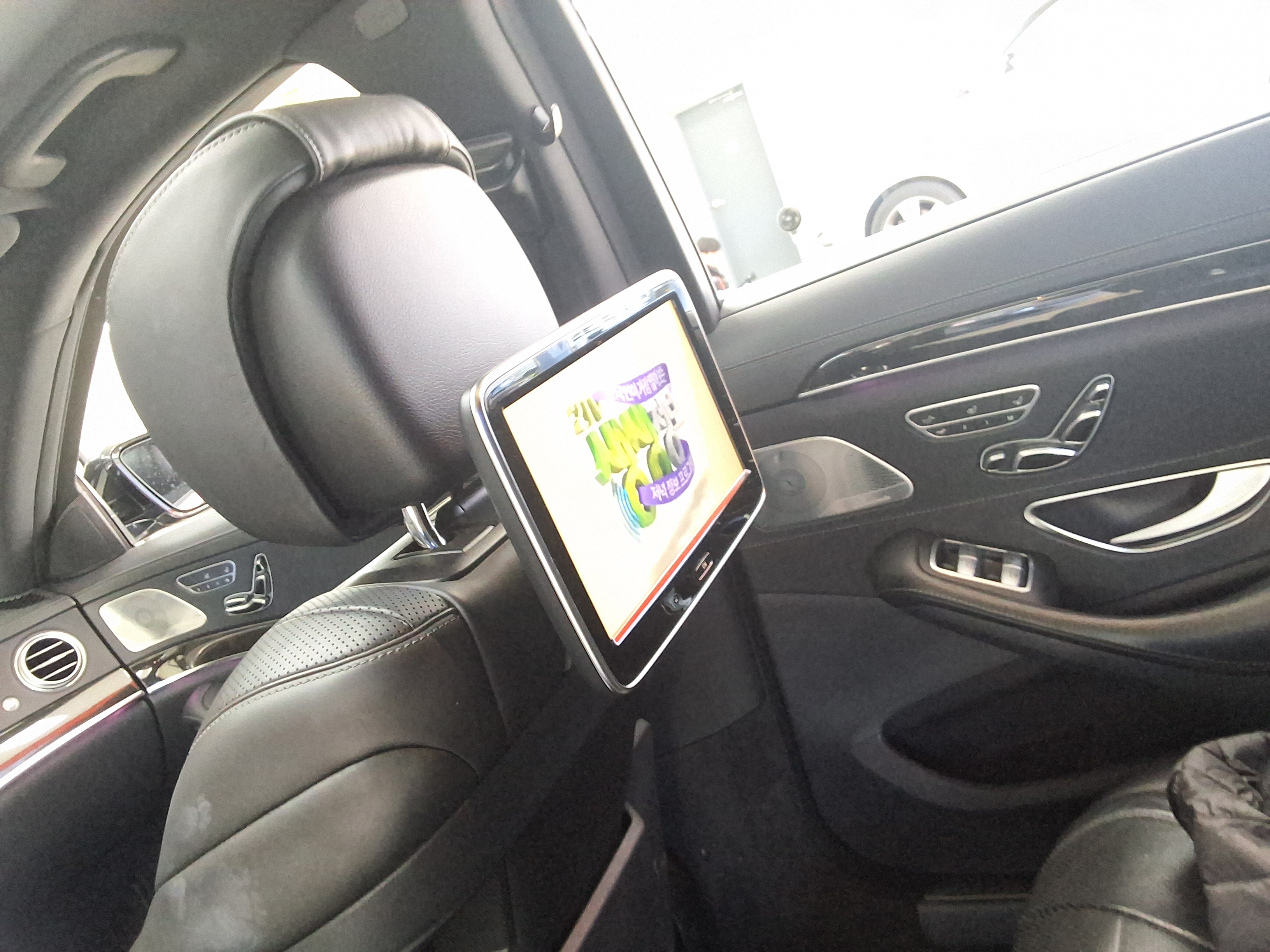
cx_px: 635
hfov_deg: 63.4
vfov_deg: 49.7
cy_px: 476
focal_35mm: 28
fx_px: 1027
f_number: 1.9
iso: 125
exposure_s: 1/40
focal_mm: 2.91
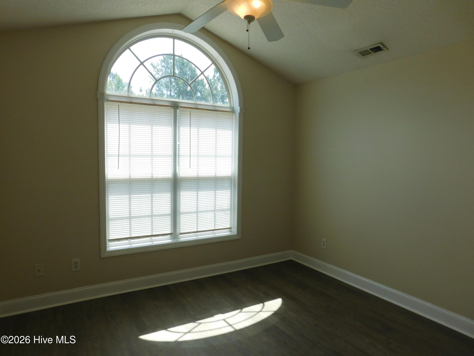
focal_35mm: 23
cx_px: 237
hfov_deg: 73.9
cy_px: 178
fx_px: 315
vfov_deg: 58.9
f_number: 3
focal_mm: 4
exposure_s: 1/400
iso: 125
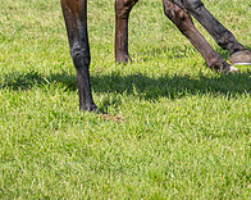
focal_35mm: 352
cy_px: -72
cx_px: 266
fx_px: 2610
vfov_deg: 4.4
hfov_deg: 5.5
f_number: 5
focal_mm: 96
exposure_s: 1/2000
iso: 400
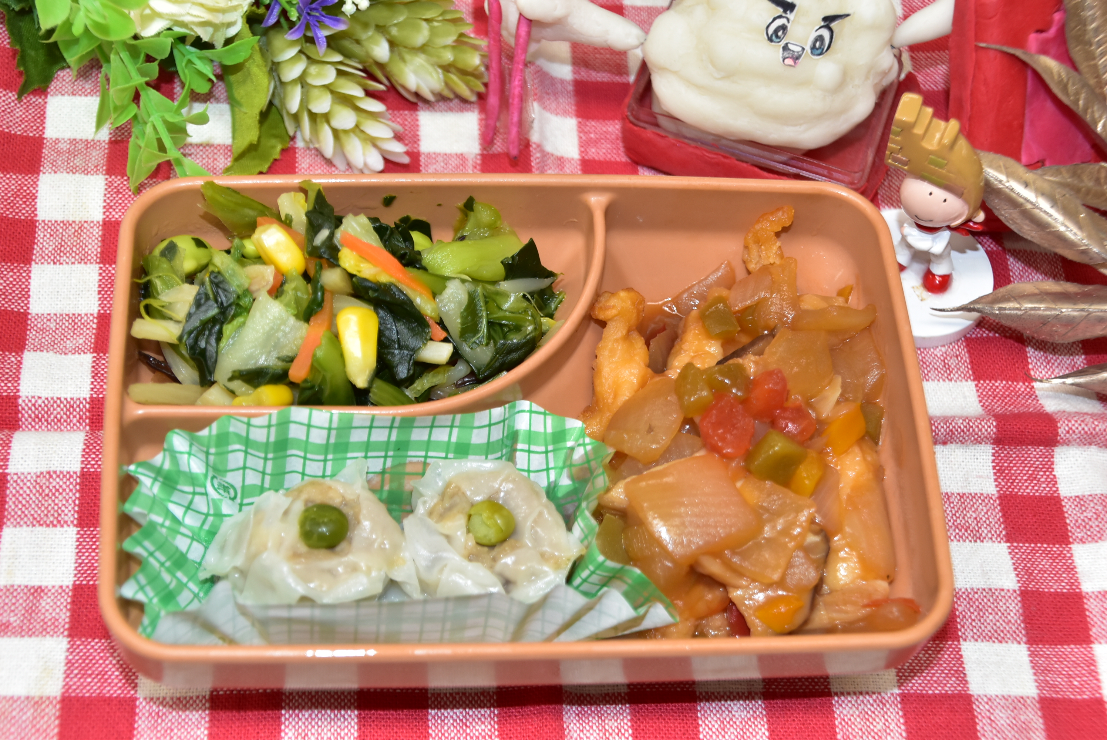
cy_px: 370
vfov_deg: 19.8
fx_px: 2123
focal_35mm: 69
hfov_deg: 29.2
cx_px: 554
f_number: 4.8
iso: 400
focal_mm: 46
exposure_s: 1/60
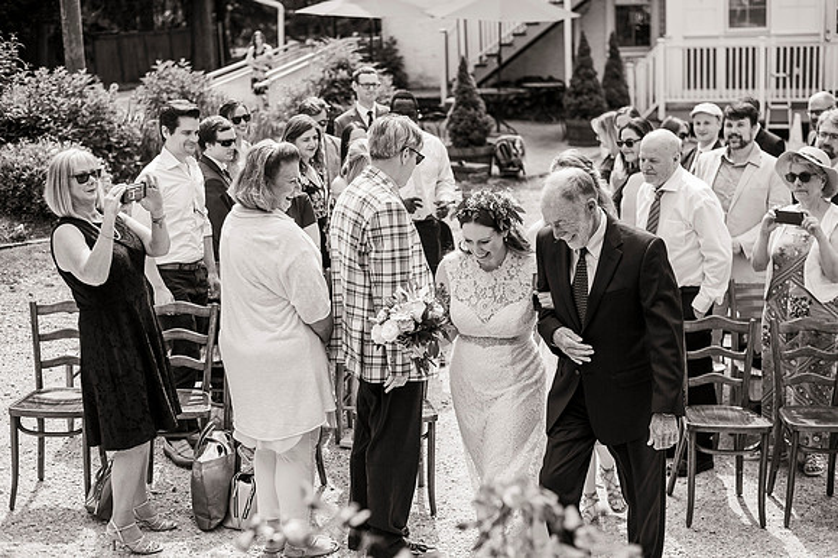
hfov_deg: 39.6
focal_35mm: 50
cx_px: 419
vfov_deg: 27.0
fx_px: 1163
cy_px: 279
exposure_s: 1/3200
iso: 320
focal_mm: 50
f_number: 2.8
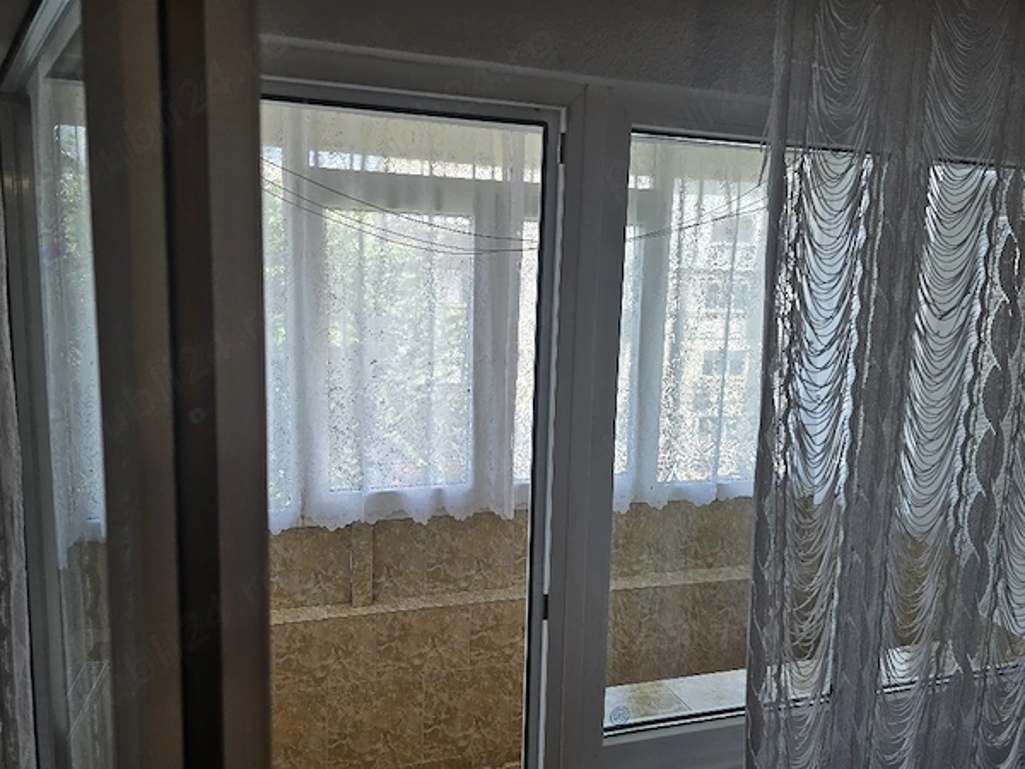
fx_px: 681
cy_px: 384
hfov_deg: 73.9
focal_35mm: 23
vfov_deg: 58.9
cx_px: 512
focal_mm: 6.3
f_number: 1.7
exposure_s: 1/182
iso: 32
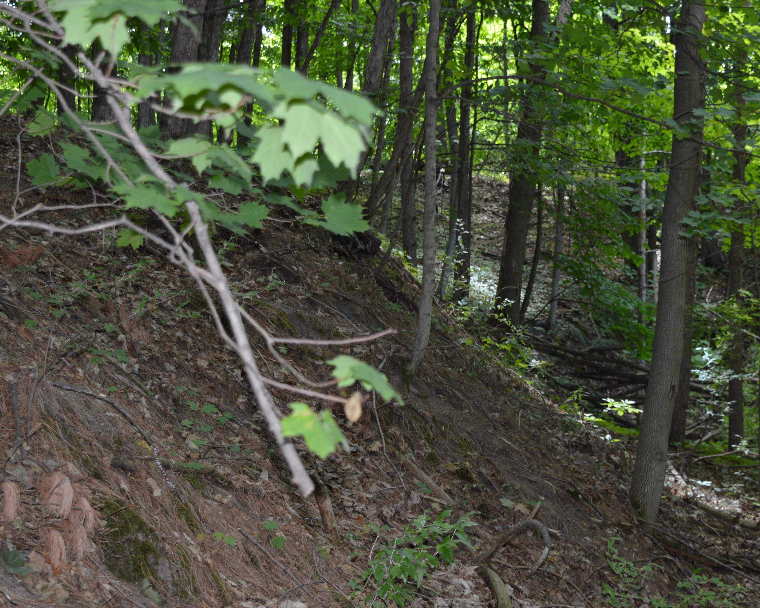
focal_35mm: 77
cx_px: 444
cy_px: 303
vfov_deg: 20.0
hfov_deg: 24.9
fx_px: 1722
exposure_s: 1/60
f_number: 5
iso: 450
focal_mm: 45
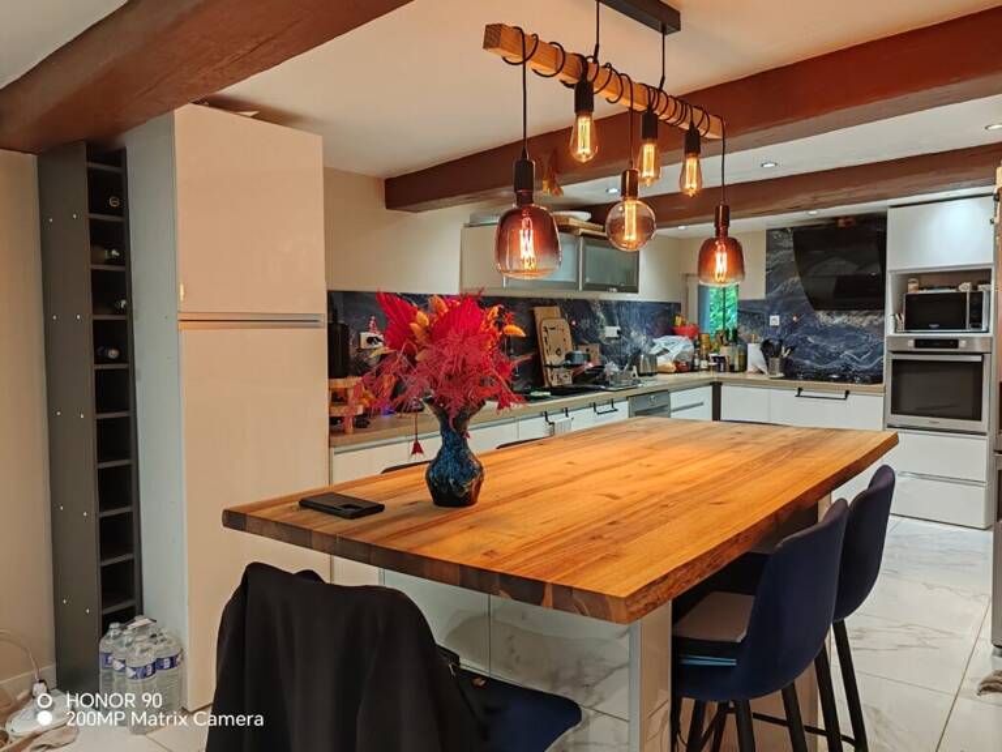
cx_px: 501
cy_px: 376
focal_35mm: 27
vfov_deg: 51.4
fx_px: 782
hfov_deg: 65.3
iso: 1000
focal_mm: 6.12
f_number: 1.9
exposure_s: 1/100
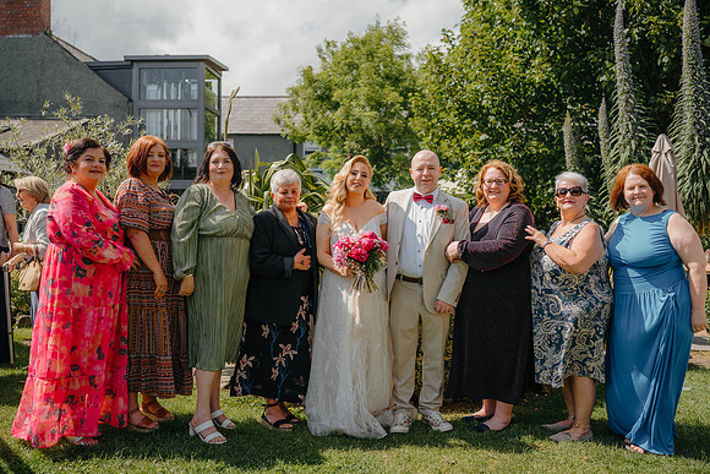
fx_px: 698
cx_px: 355
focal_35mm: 35
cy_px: 237
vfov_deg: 37.5
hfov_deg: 53.9
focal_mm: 35
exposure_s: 1/1250
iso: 100
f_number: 2.8
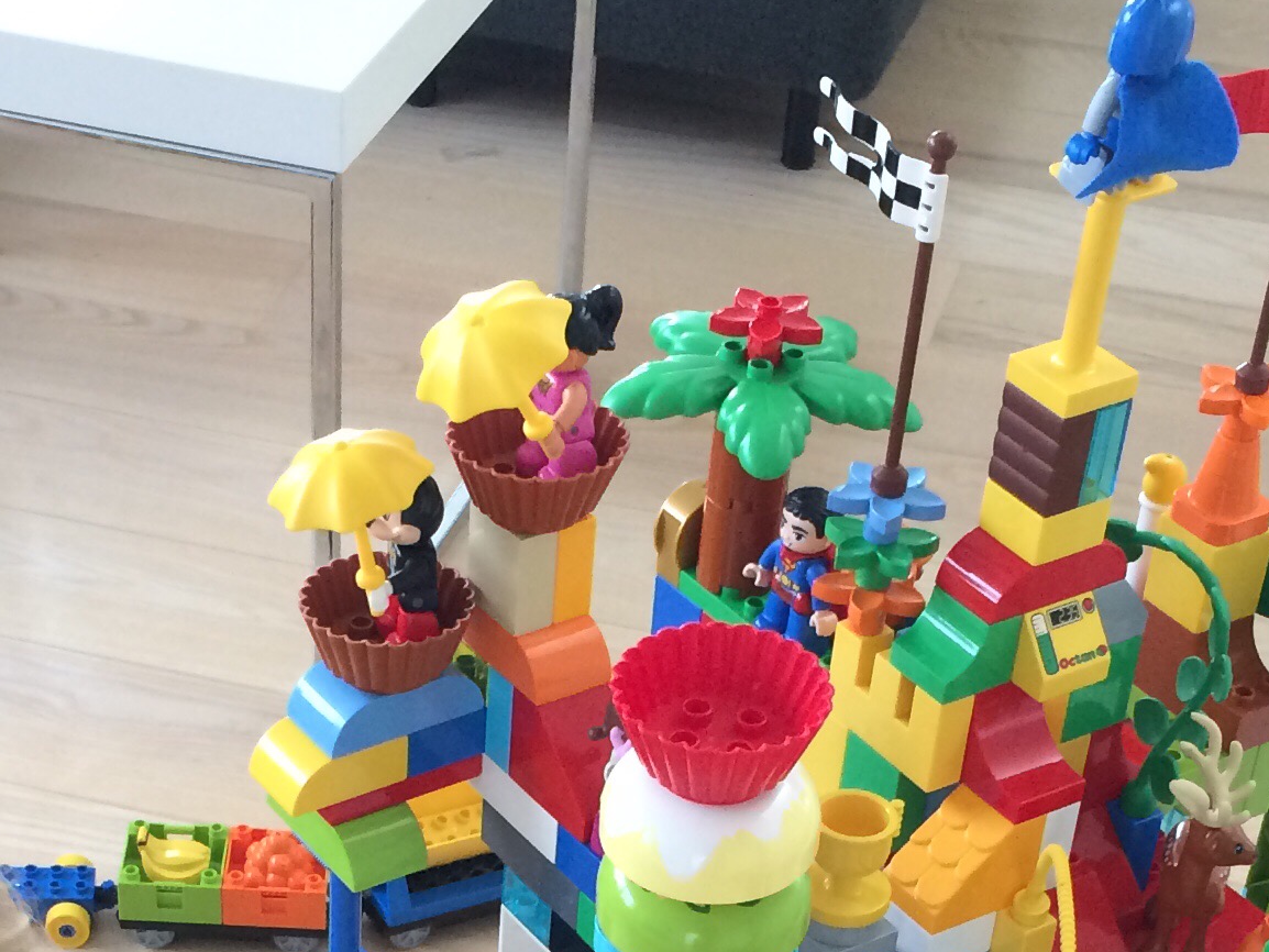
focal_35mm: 82
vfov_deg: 17.1
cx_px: 440
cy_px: 1181
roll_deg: -3.9
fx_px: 3007
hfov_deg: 23.7
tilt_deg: -43.3
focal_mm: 4.15
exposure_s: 1/30
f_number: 2.2
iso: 64
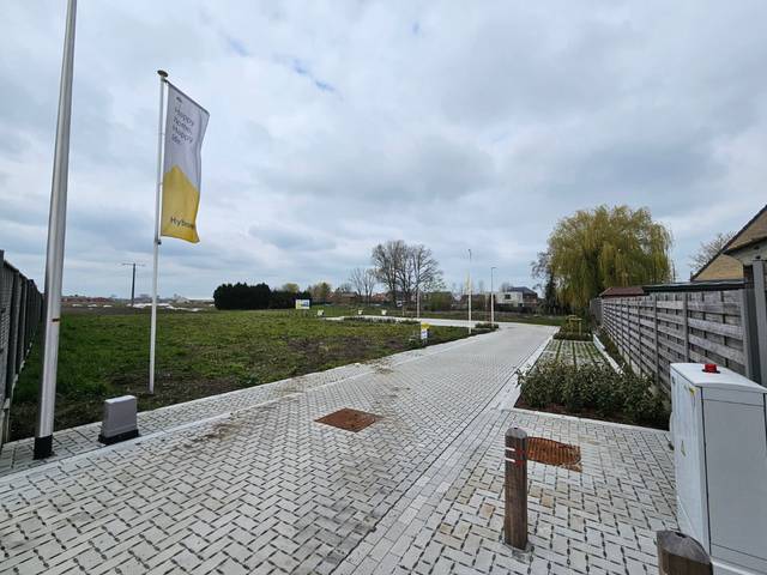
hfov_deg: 106.2
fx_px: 288
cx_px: 384
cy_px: 288
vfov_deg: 89.9
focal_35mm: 13
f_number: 2.2
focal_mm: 2.2
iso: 50
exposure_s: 1/3336
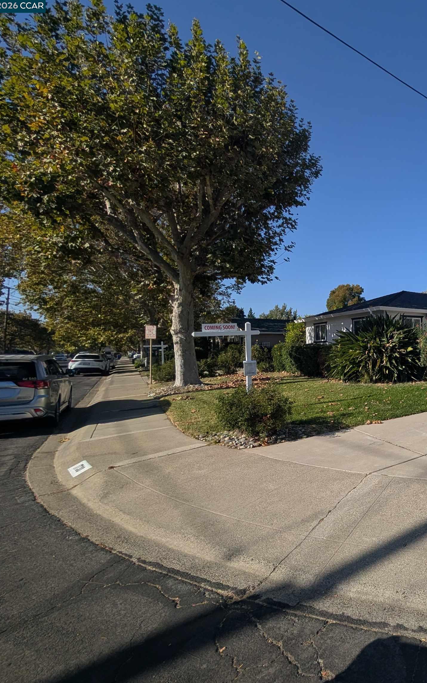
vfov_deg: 94.4
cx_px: 442
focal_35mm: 17
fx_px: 317
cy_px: 341
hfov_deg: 51.7
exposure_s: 1/6494
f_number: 1.7
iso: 62
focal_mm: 2.02
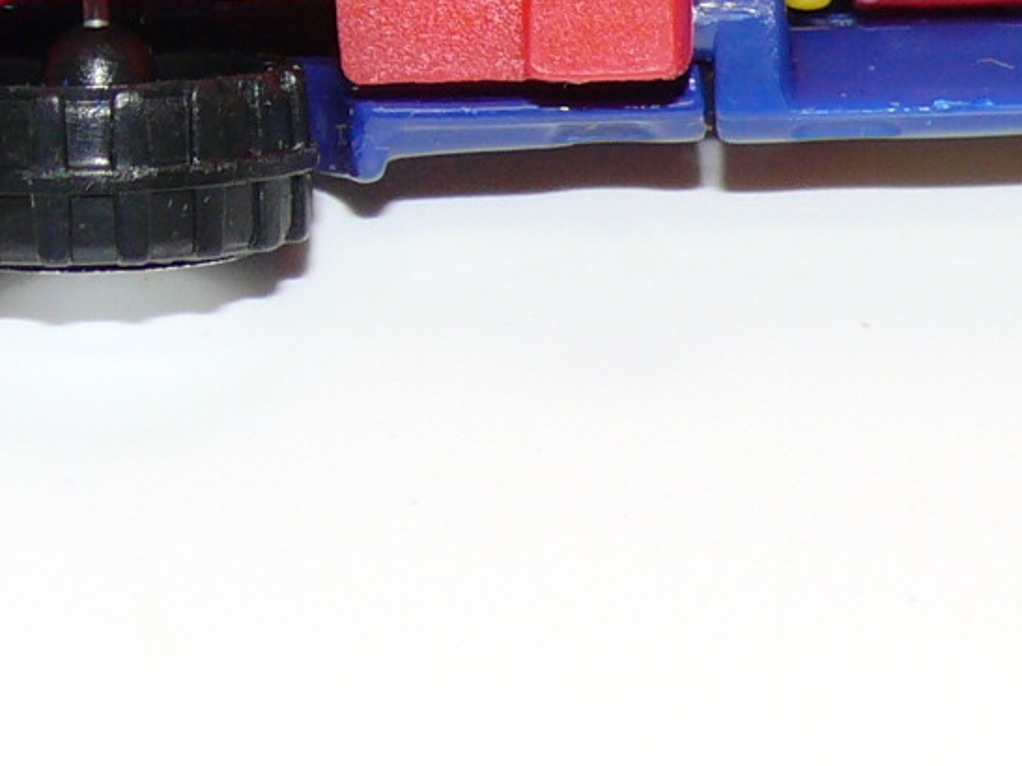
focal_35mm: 272
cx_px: 934
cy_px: -331
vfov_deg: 5.4
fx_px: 8029
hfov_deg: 7.3
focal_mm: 12.8
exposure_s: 1/30
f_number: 4
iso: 100
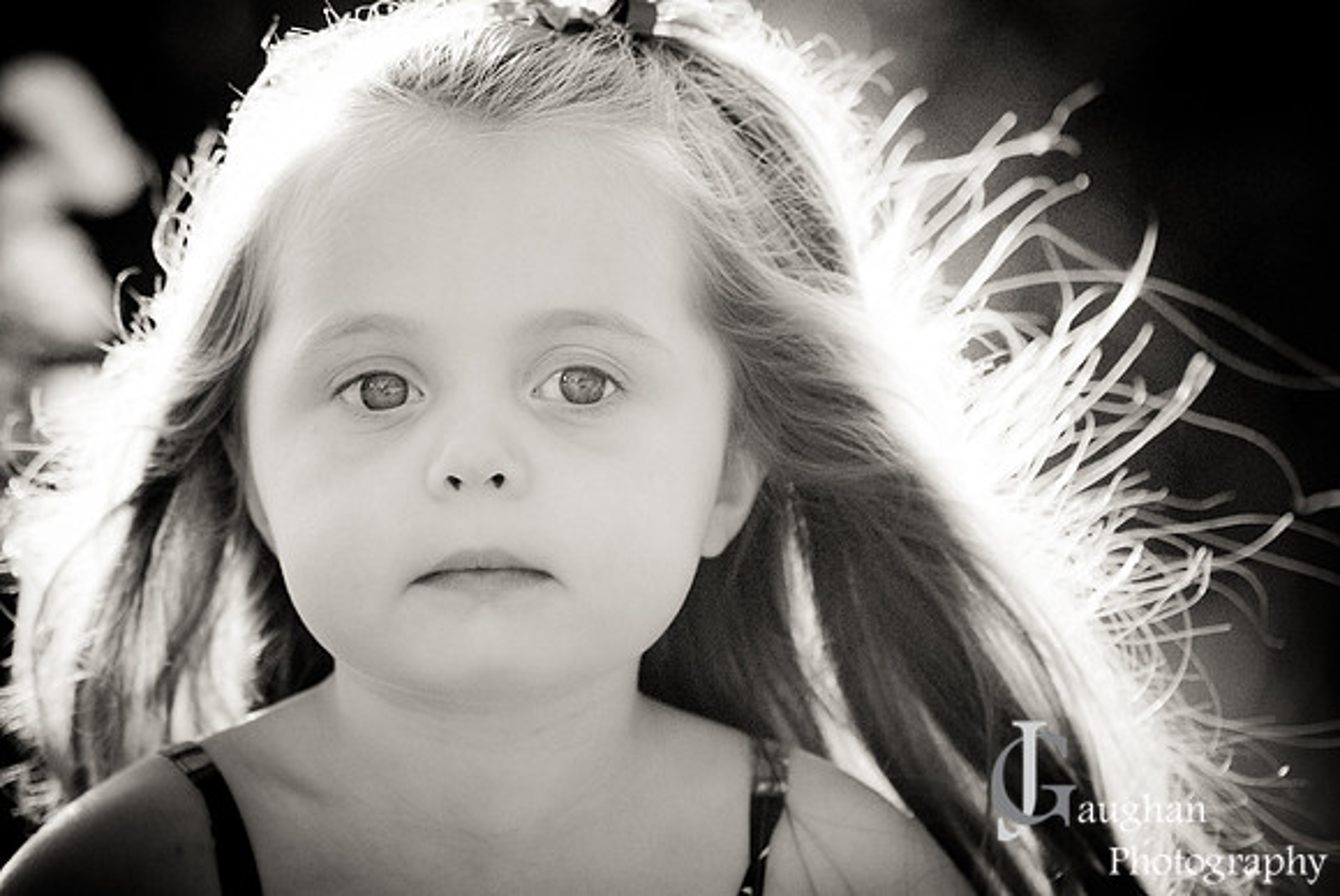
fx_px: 8942
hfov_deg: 8.6
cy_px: 448
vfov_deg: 5.7
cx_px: 670
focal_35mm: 240
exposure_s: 1/800
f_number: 3.5
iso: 250
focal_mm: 160
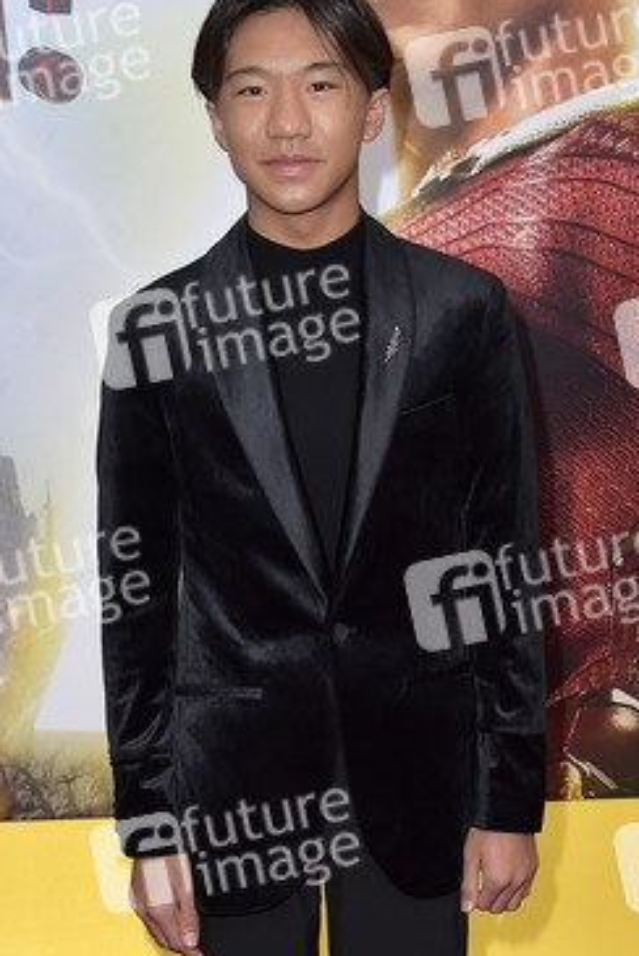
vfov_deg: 42.7
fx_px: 1222
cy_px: 458
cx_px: 302
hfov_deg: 29.3
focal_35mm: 46
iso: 320
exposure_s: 1/250
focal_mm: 42
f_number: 6.3
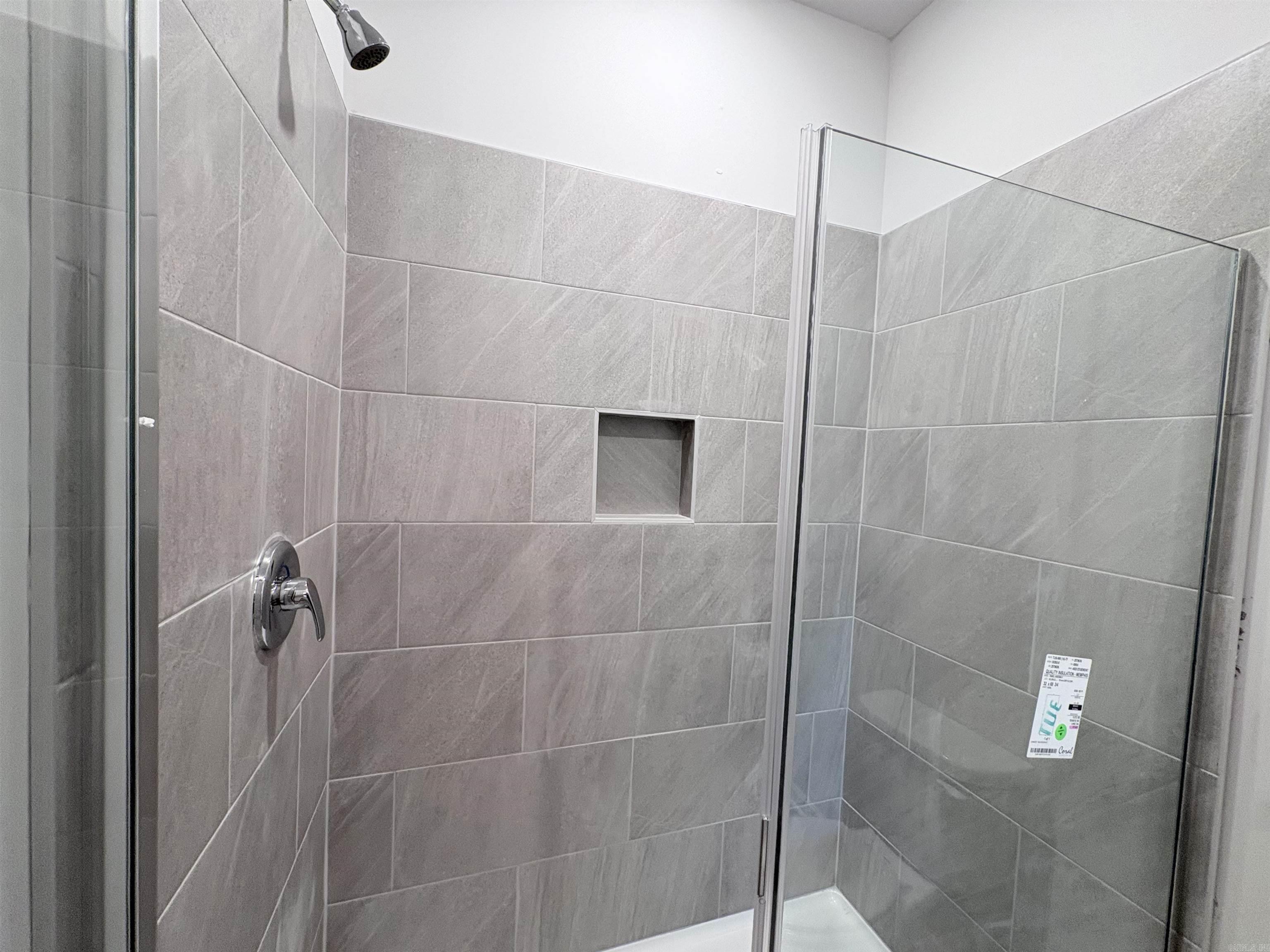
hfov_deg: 102.1
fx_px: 514
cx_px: 635
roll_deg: -2.8
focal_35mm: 14
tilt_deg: -2.3
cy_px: 476
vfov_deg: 85.7
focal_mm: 2.22
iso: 250
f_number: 2.2
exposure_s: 1/60
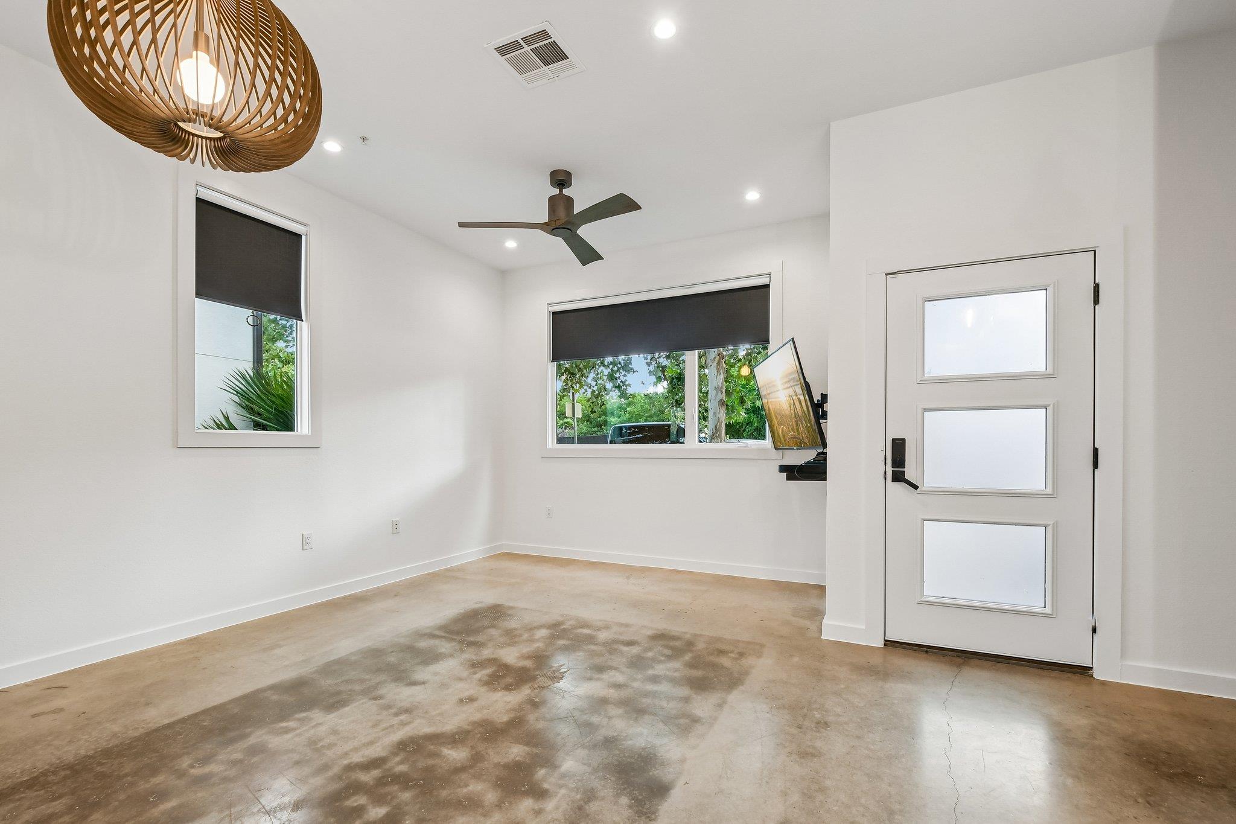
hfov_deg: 100.4
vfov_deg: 77.3
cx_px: 618
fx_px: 515
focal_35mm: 15
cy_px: 412
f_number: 8
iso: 400
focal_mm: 10
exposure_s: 1/30
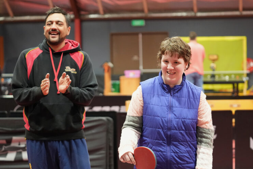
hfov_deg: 21.0
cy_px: 99
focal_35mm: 97
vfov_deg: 14.1
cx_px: 137
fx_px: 682
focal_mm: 70
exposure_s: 1/640
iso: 5000
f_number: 2.8
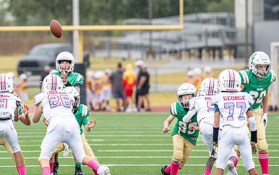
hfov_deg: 4.9
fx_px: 3263
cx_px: 75
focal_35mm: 429
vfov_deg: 3.1
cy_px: 64
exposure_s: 1/1000
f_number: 2.8
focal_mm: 200
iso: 400
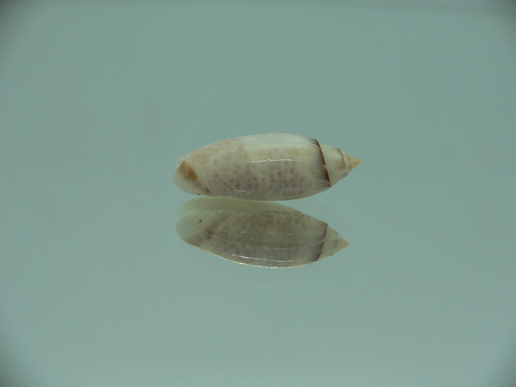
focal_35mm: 35
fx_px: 522
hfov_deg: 52.6
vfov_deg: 40.7
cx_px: 258
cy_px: 194
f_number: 2.8
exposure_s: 1/80
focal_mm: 4.6
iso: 80
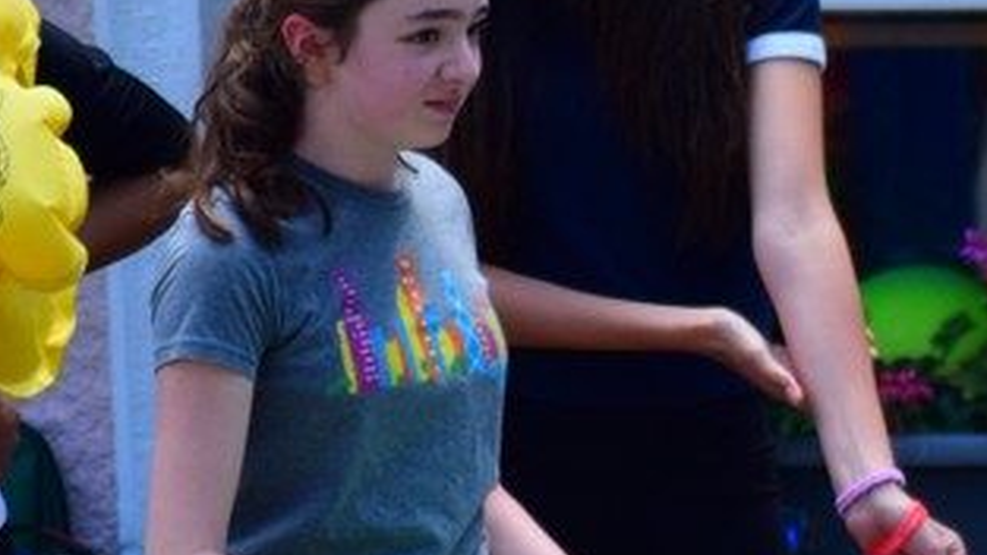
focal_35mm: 719
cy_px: 386
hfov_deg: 3.0
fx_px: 18816
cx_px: 1302
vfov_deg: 1.7
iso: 800
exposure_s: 1/1250
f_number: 4.2
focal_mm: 140
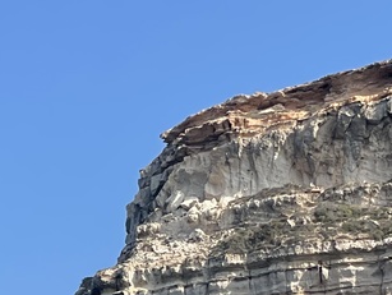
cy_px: 534
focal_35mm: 203
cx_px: -169
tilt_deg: +7.6
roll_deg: +0.1
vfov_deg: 7.1
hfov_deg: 9.5
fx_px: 2302
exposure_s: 1/2083
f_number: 2
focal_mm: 6
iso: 32
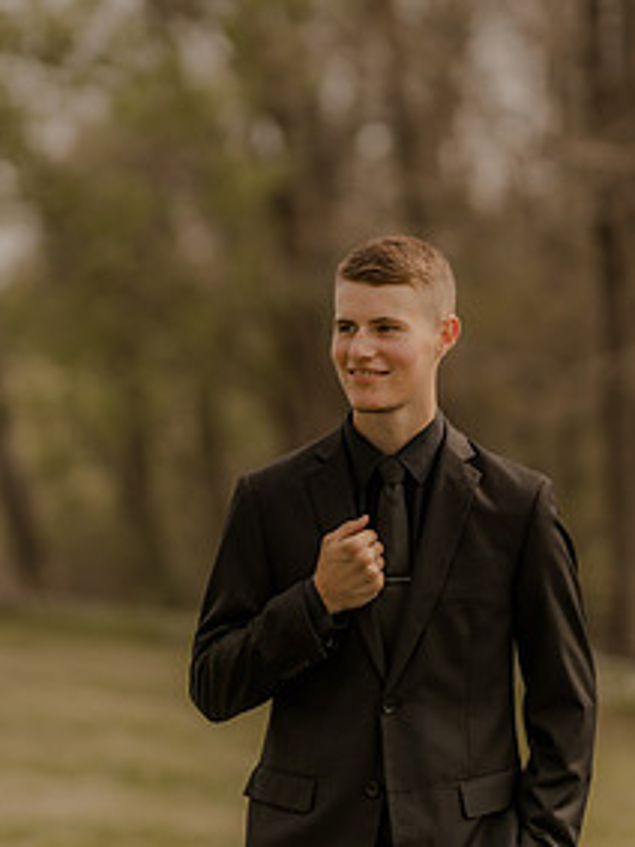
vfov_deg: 15.2
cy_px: 302
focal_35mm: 130
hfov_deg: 11.4
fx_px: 3182
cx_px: 356
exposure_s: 1/3200
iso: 160
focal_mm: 85
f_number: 1.4
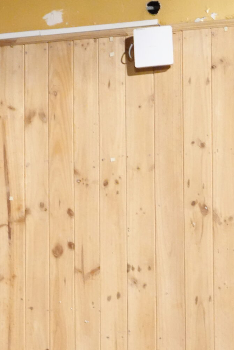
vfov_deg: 10.5
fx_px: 1871
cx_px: 147
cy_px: 440
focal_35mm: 192
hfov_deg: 7.2
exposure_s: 1/80
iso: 6400
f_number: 5.6
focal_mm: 50
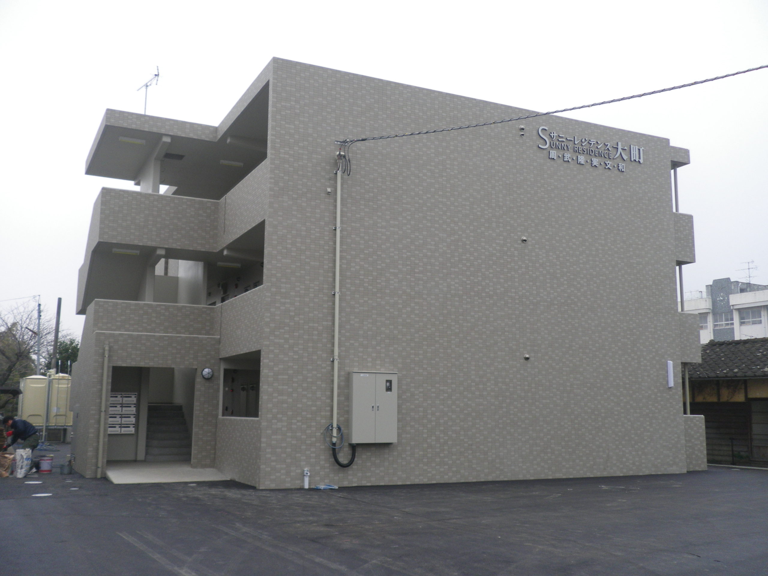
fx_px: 777
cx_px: 384
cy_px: 288
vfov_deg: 40.7
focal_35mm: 35
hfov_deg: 52.6
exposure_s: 1/160
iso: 64
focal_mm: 6.2
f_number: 3.8
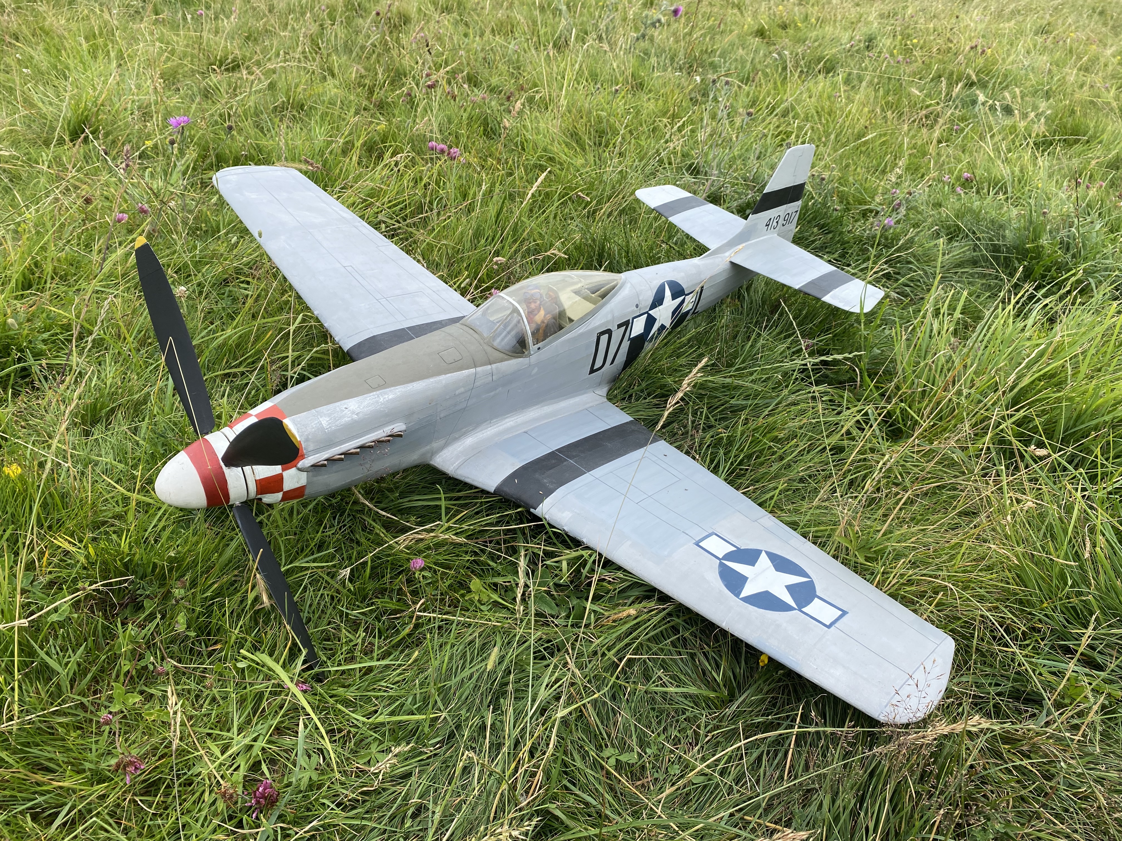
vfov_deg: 53.1
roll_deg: -3.7
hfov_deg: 67.3
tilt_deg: -31.6
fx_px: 843
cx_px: 561
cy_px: 420
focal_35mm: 26
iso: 32
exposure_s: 1/1157
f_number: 1.8
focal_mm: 4.25
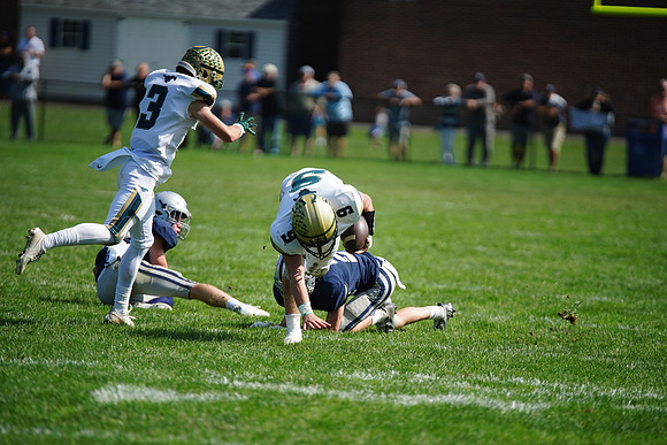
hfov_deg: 6.9
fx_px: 5559
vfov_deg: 4.6
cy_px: 222
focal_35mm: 300
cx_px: 334
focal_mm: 300
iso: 400
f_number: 2.8
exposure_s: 1/5000
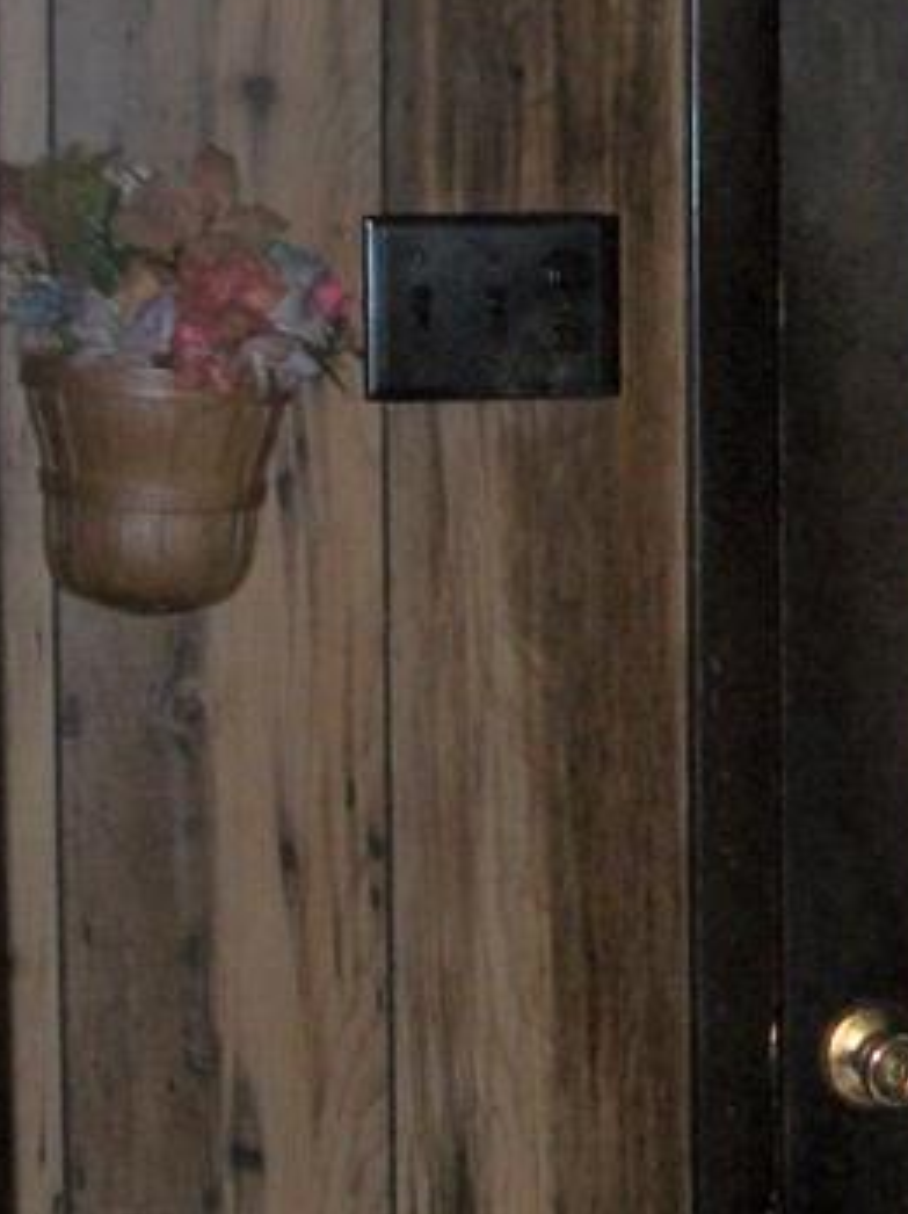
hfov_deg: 10.1
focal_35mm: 141
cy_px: 633
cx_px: 1454
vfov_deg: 14.0
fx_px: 4940
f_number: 2.9
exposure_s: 1/30
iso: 160
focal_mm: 5.7
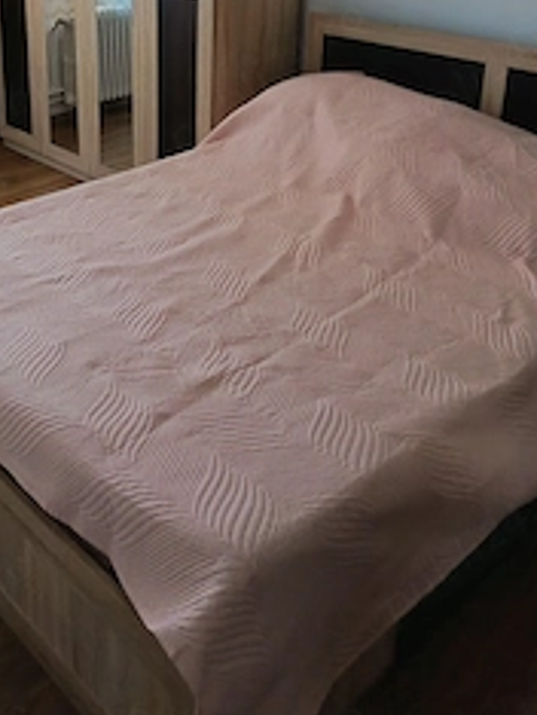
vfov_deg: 43.3
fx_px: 847
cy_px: 128
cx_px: 159
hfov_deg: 34.7
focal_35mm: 41
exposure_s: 1/33.3
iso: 1460
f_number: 1.75
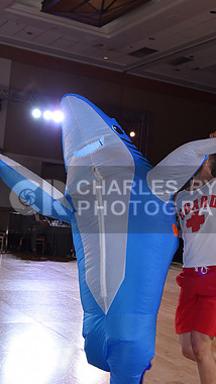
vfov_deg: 37.2
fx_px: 570
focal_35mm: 56
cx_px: 139
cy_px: 200
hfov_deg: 21.4
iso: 2000
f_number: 5.6
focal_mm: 35
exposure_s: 1/250
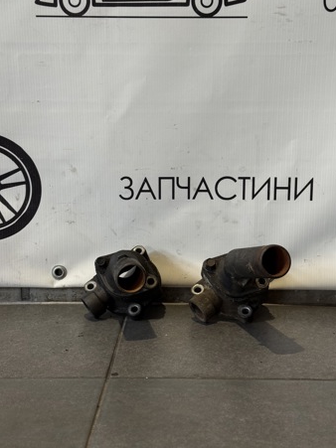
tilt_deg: -11.0
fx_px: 660
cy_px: 211
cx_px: 177
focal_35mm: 51
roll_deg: +0.0
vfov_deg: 37.5
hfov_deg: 28.5
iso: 50
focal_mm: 6.76
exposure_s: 1/50
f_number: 1.78
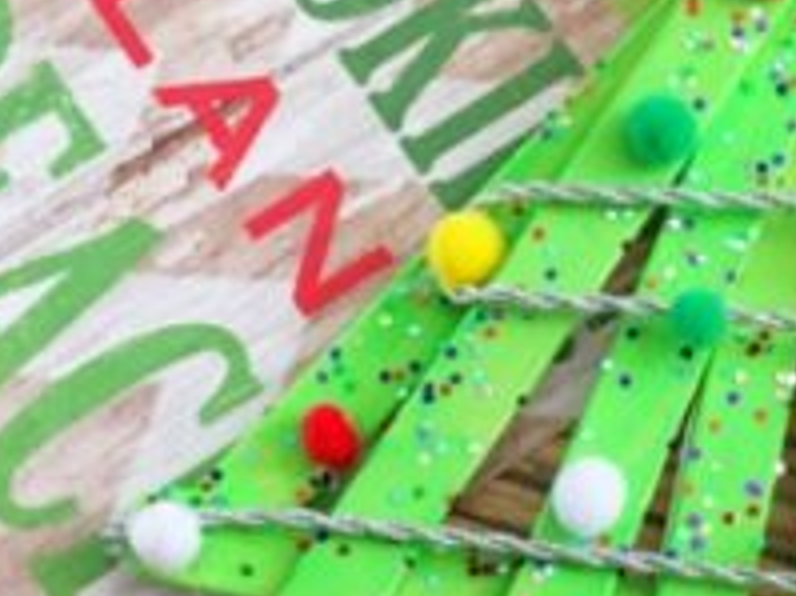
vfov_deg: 20.9
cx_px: 712
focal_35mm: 70
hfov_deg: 26.9
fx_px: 1609
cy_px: 400
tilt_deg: -78.4
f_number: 2.2
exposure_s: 1/15
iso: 64
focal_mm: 4.15
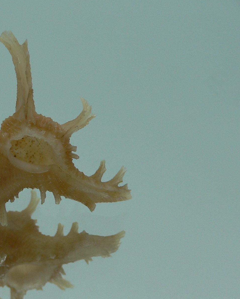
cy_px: 170
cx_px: 10
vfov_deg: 33.0
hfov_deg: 25.6
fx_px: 506
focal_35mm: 57
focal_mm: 4.6
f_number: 2.8
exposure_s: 1/60
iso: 80
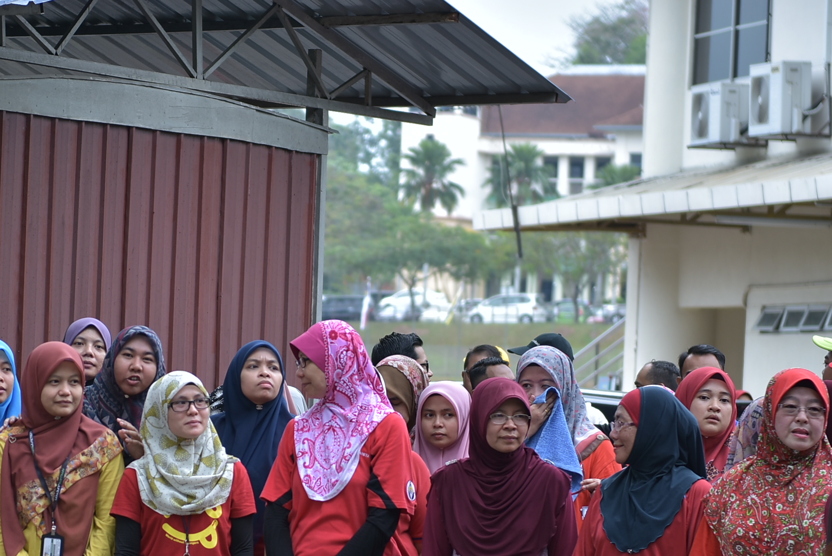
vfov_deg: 8.4
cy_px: 393
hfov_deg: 12.5
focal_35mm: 164
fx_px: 3792
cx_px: 198
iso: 100
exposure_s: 1/200
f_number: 2.8
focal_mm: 70
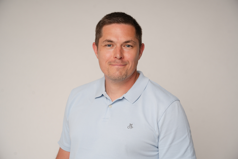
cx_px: 119
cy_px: 80
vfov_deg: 19.5
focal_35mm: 70
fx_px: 463
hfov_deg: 28.8
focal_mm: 70
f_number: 5.6
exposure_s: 1/125
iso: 50
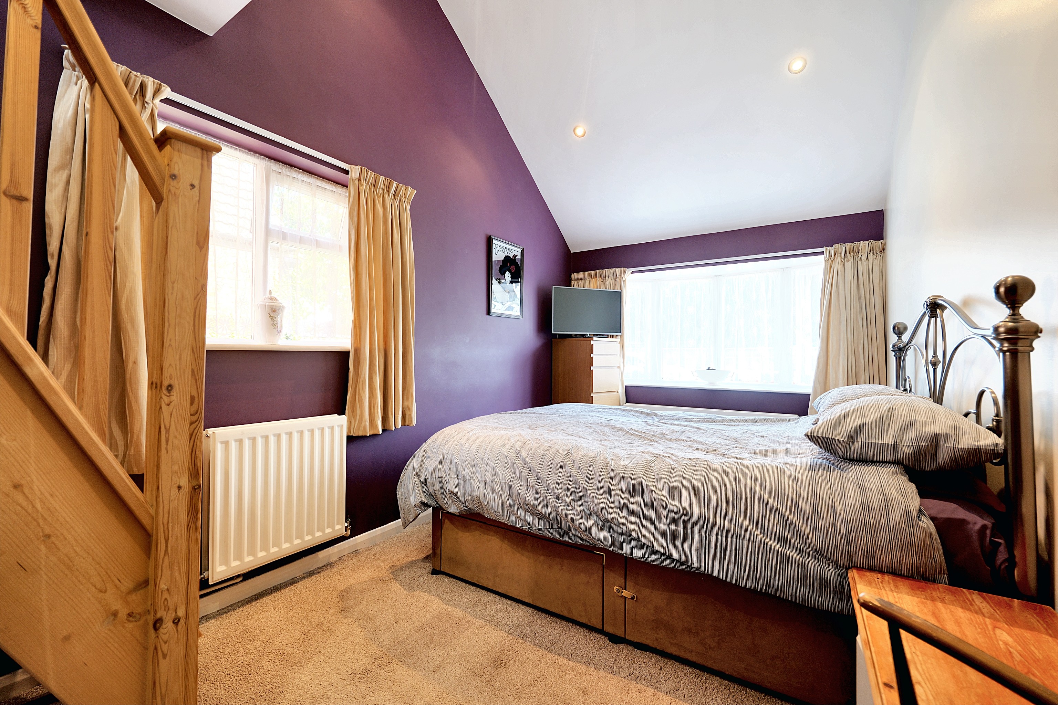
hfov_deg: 104.3
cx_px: 529
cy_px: 352
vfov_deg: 81.2
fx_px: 411
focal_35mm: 14
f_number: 4
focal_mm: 14
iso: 100
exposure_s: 1/125
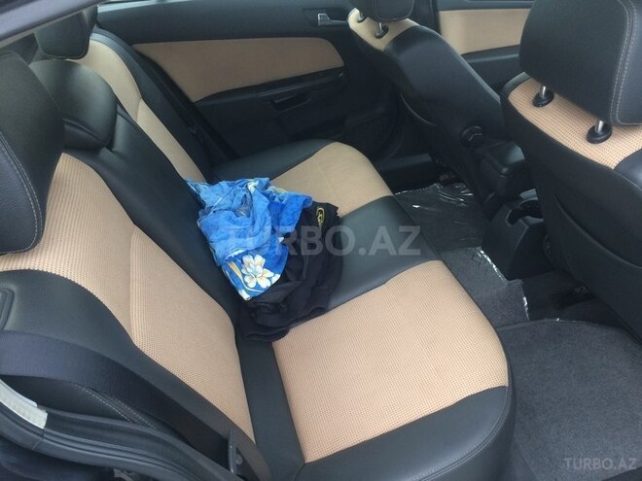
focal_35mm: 29
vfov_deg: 48.2
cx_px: 321
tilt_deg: -36.2
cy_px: 240
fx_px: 538
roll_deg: +1.8
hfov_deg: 61.7
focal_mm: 4.15
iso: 50
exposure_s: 1/33
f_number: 2.2
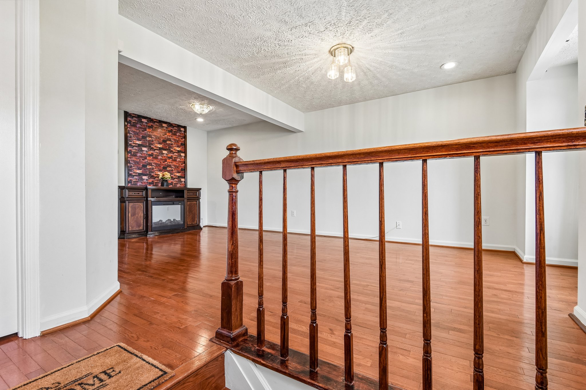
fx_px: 260
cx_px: 293
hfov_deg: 96.7
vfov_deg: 73.7
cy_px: 195
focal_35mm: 16
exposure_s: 1/20
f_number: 8
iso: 400
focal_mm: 16
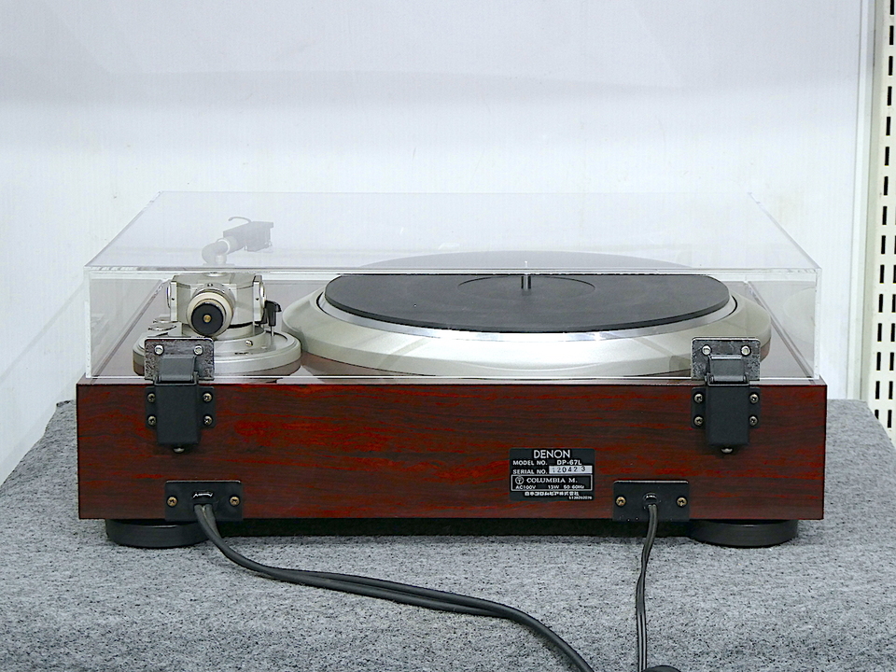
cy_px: 336
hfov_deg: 23.3
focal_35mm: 84
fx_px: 2174
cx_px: 448
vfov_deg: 17.6
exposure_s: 1/10
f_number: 4.8
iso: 200
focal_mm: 15
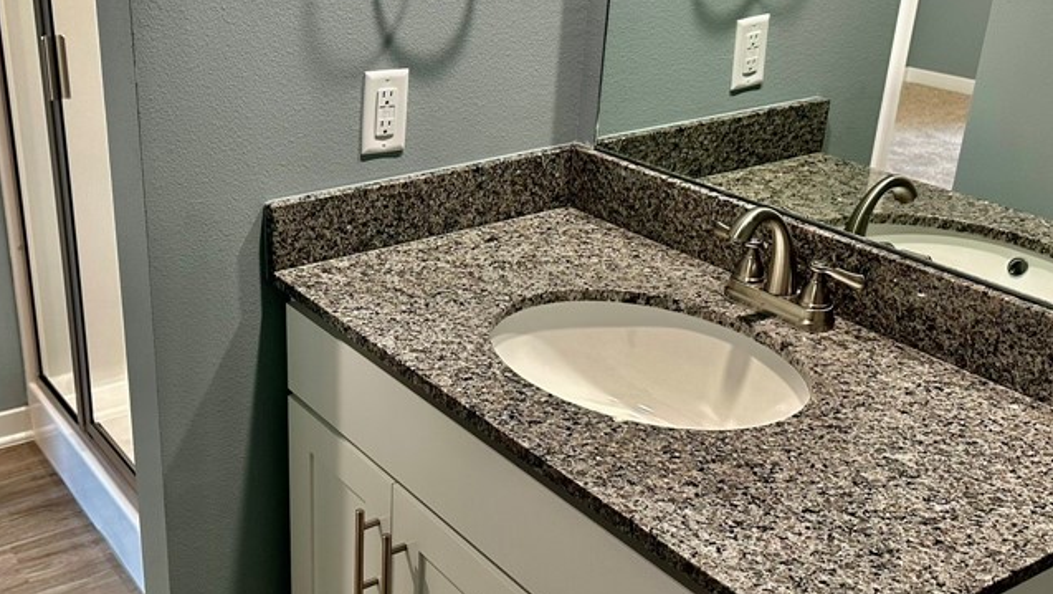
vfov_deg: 28.4
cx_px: 339
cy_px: 313
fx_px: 1173
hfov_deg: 47.4
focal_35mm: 42
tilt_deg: -23.2
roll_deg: +0.0
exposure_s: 1/60
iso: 200
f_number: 1.78
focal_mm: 6.86
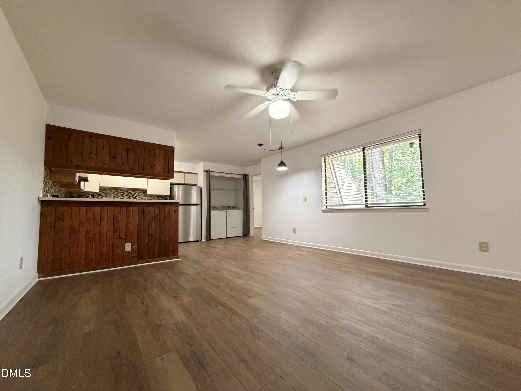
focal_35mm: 14
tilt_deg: +4.3
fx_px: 211
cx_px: 260
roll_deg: +1.9
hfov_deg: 102.1
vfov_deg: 85.7
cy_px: 196
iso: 400
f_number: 2.2
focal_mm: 2.22
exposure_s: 1/60
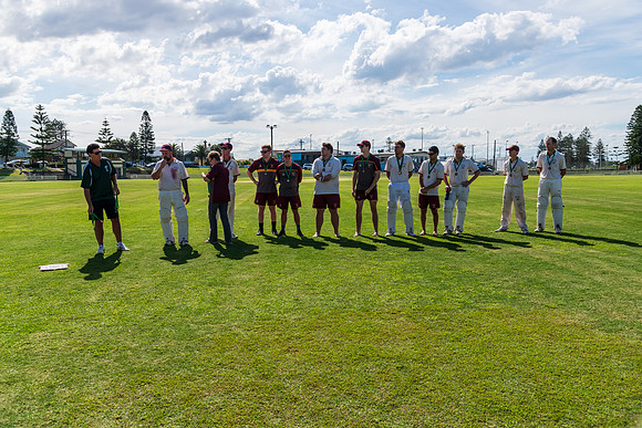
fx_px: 535
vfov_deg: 43.6
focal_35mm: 30
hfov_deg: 61.9
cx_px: 321
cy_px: 214
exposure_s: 1/3200
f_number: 6.3
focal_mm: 30
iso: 400
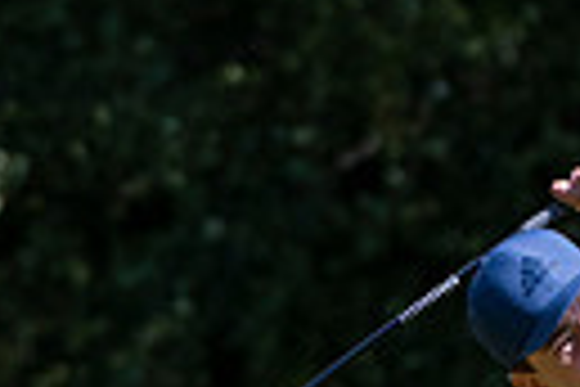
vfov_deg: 0.8
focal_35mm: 1684
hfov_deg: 1.2
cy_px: 808
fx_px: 27129
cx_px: 665
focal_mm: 250
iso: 800
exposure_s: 1/2000
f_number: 5.6
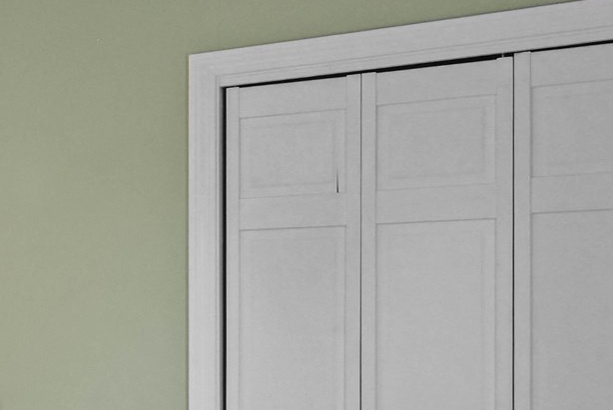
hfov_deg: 20.4
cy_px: 310
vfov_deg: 18.1
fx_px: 1278
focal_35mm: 75
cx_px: -447
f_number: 14
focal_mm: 15
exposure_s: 1/15
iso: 2000
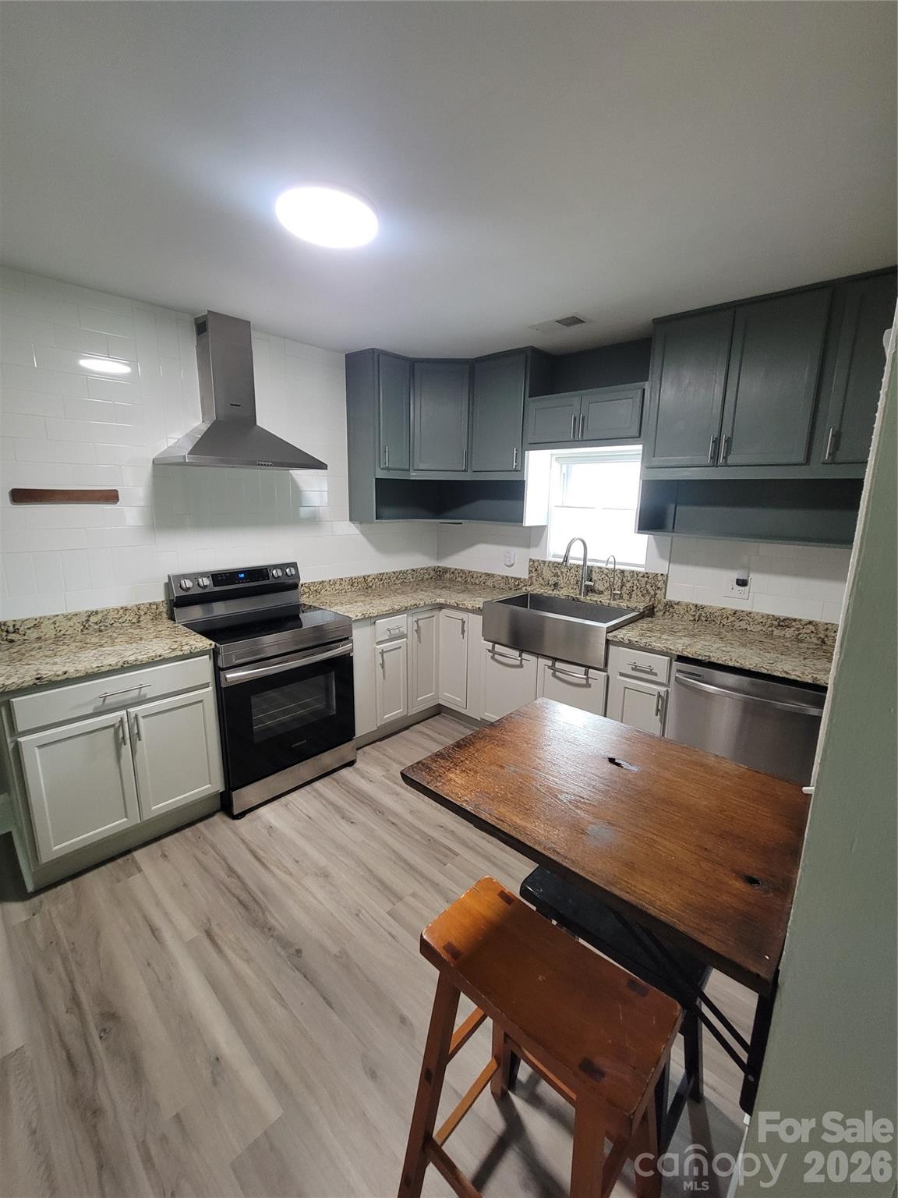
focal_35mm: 13
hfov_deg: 89.9
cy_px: 599
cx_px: 449
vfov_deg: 106.2
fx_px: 450
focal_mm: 2.2
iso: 400
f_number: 2.2
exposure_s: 1/40
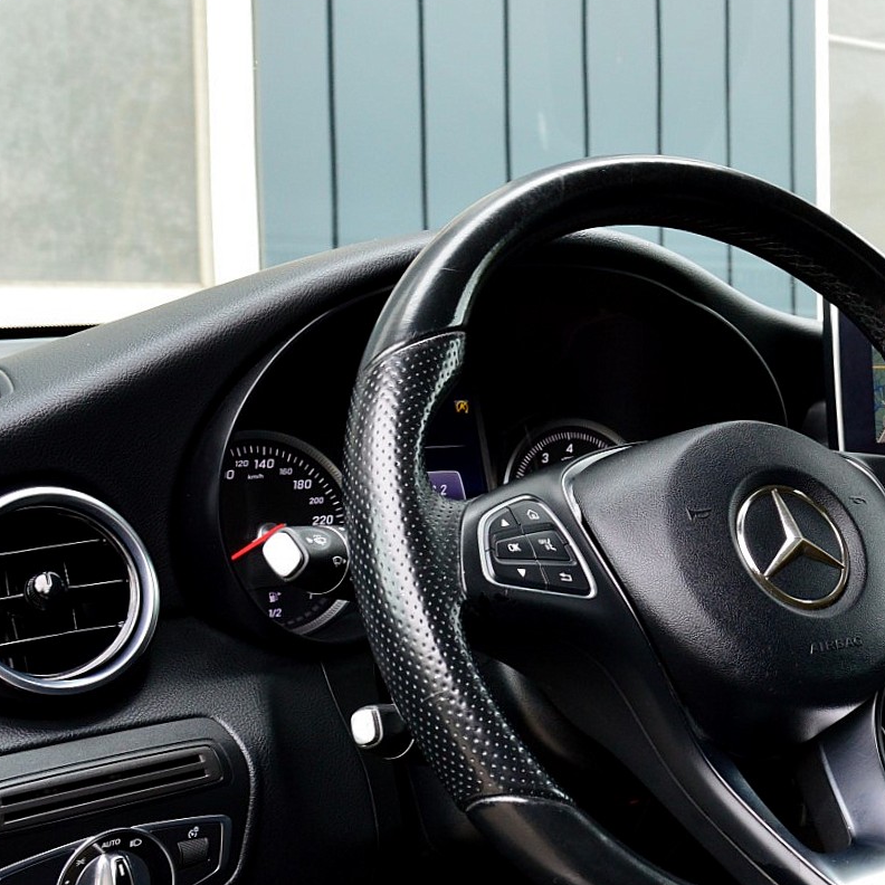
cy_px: 551
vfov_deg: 31.0
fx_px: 1587
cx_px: 825
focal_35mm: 55
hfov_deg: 29.6
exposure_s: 1/60
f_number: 8
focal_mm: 21
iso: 720
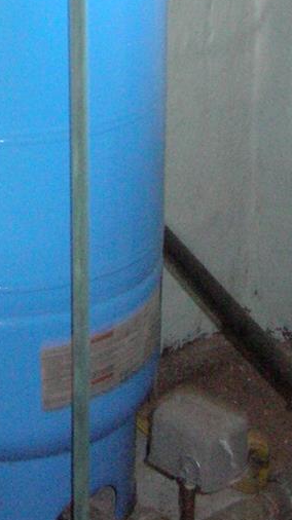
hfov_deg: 10.0
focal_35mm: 119
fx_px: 1641
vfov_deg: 17.2
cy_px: -98
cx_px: -88
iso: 300
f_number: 2.7
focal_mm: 6
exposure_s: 1/1.9
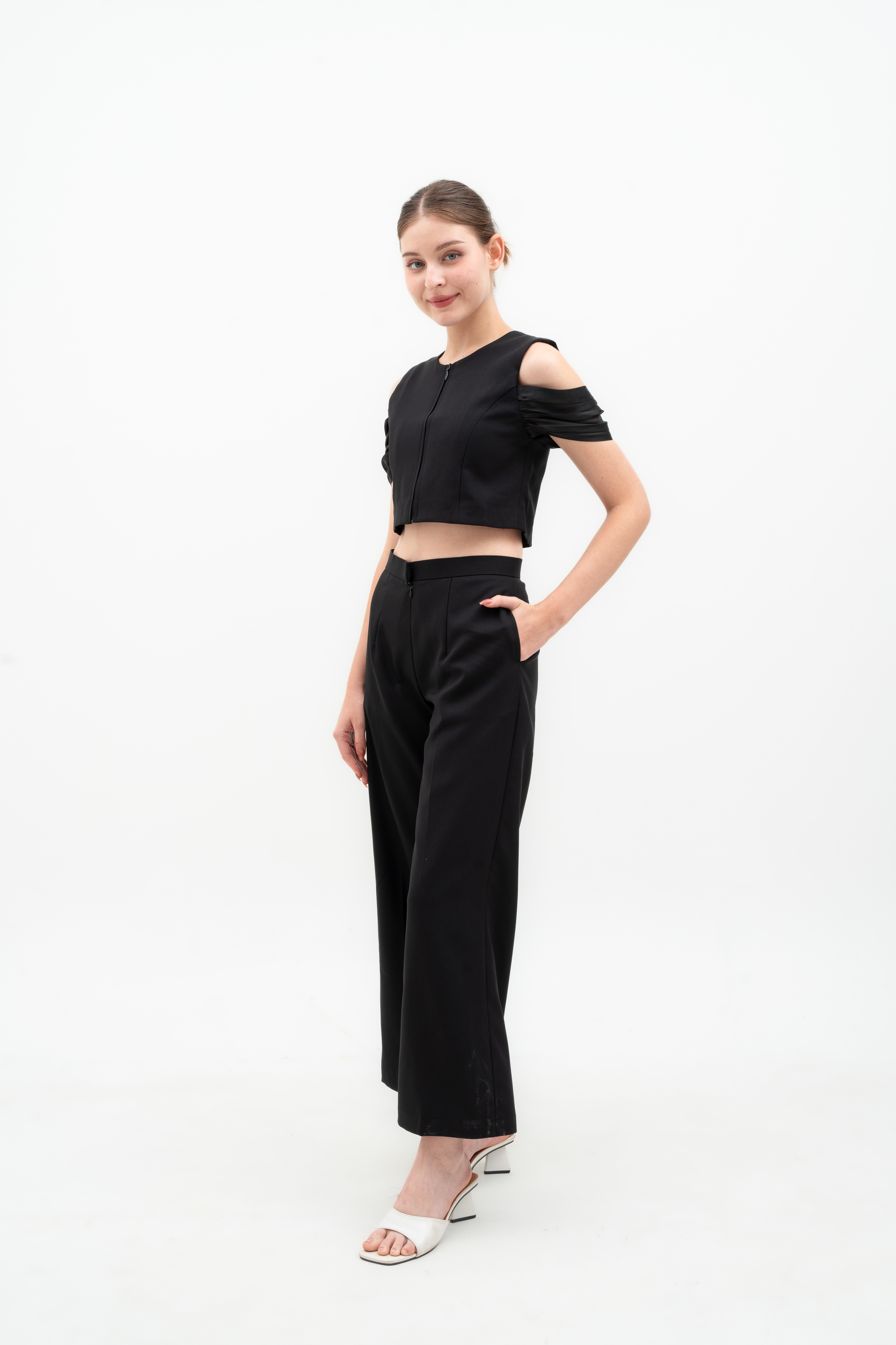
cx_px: 448
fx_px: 1456
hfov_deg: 34.2
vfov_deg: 49.6
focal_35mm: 39
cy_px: 672
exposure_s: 1/160
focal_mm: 39
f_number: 11
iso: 100
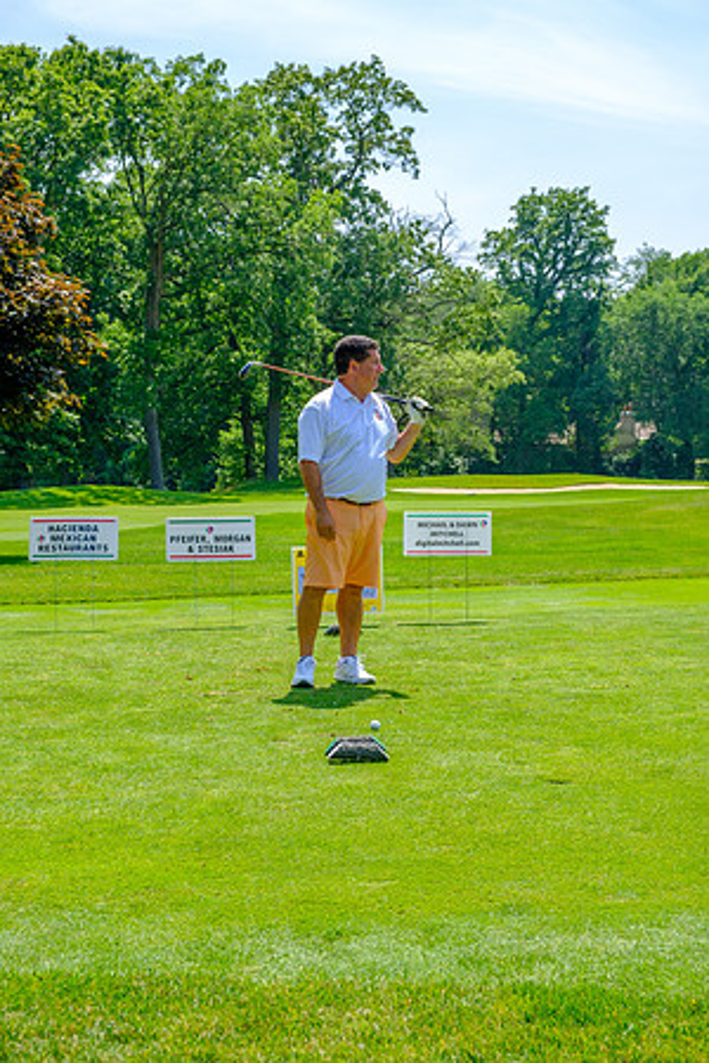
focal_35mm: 59
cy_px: 532
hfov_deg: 23.0
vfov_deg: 33.9
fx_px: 1743
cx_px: 354
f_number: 5.6
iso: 200
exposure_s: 1/250
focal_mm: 39
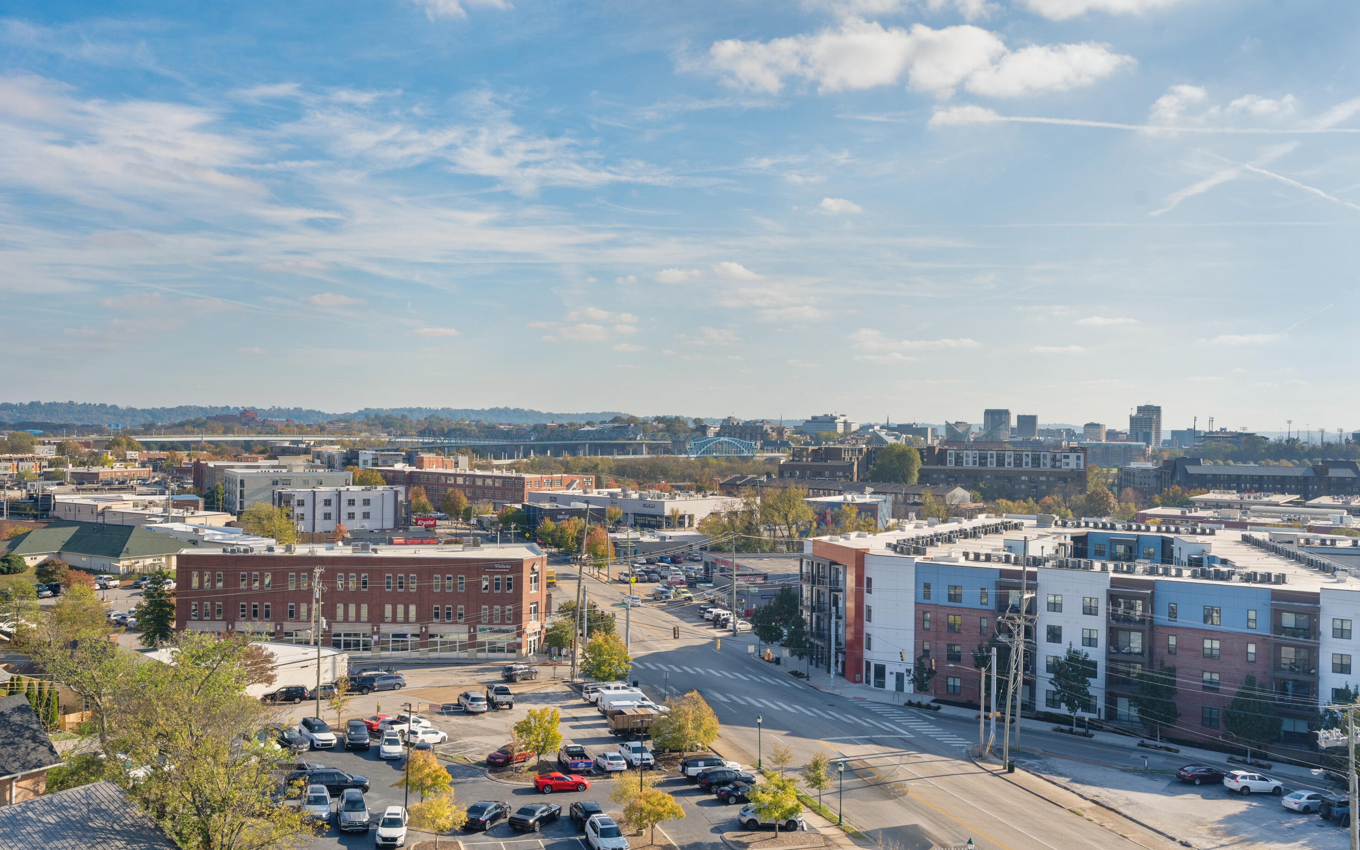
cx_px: 684
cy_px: 433
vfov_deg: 40.6
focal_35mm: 31
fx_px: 1149
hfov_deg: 61.2
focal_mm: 30
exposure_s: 1/640
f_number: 8
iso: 320
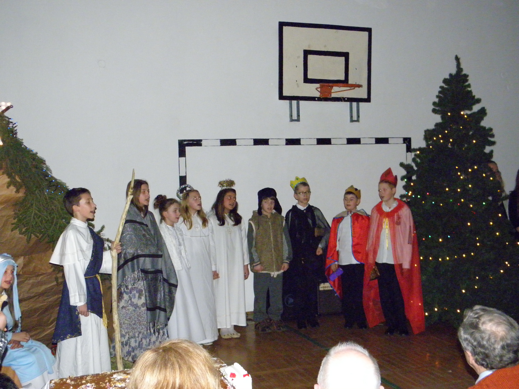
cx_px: 260
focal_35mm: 39
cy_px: 194
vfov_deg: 36.8
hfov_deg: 47.9
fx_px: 585
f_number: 3.8
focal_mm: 7.1
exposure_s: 1/80
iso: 1000
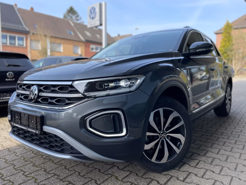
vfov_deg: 53.1
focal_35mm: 26
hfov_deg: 67.3
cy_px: 92
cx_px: 123
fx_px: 185
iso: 50
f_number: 1.6
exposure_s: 1/1114
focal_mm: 4.2
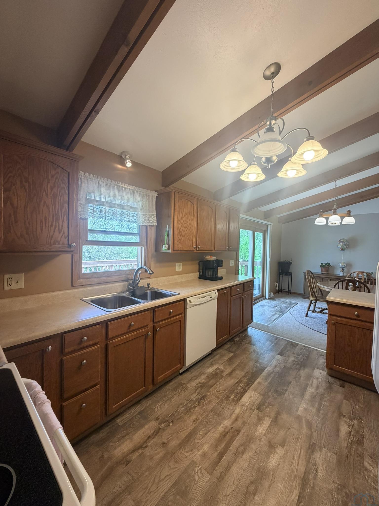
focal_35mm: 14
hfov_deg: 85.7
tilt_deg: -1.0
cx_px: 190
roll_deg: -0.9
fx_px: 204
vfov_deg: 102.1
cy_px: 253
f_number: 2.2
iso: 200
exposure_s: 1/120
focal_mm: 2.22
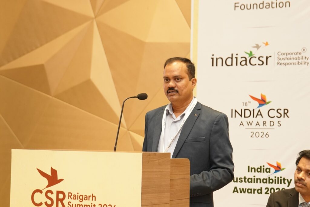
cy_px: 104
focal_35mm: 105
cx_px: 155
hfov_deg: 19.5
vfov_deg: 13.0
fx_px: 904
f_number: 4
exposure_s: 1/160
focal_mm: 70
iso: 1600
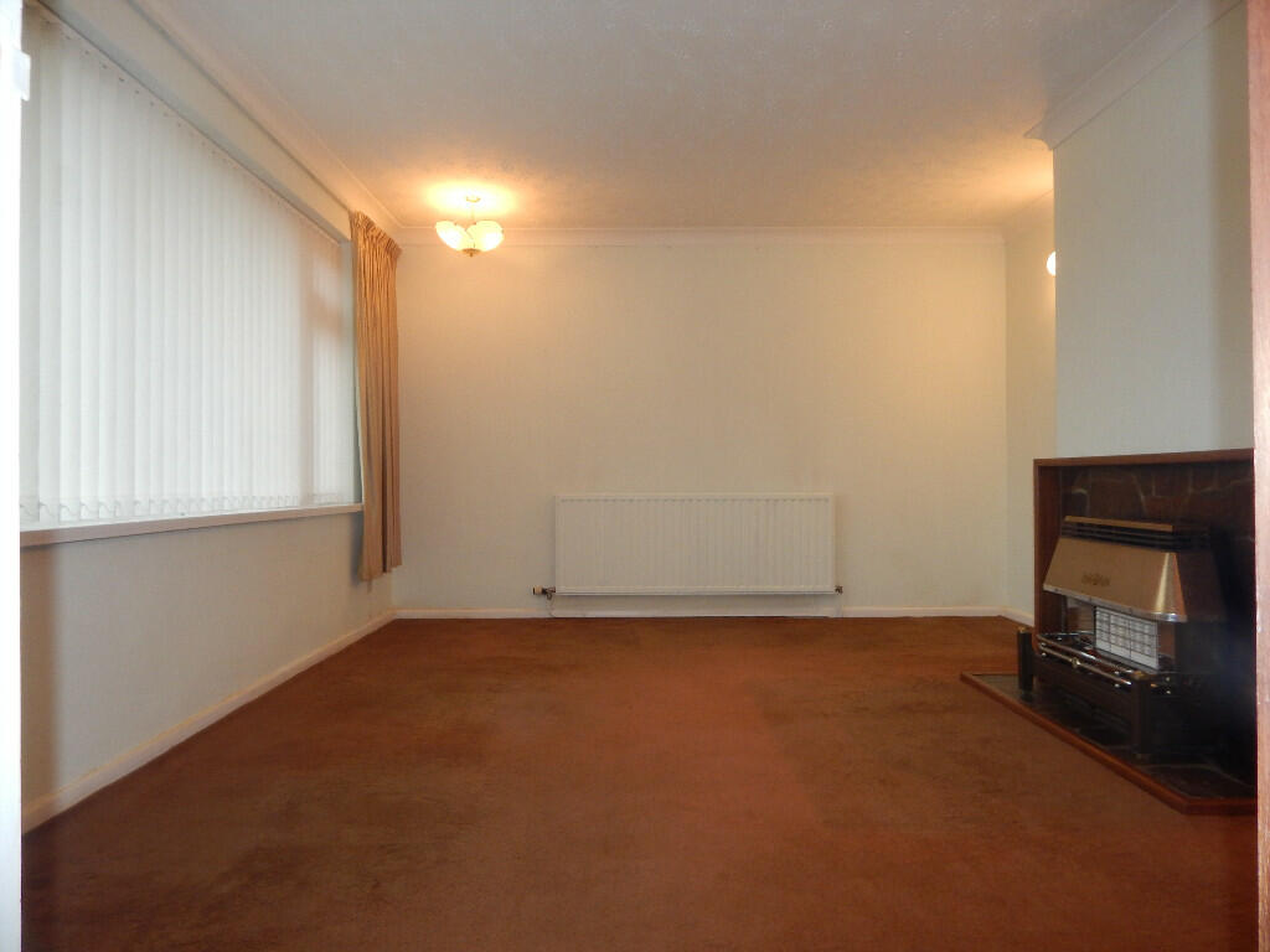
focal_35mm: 22
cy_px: 476
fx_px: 807
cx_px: 635
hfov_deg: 76.4
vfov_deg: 61.1
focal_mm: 4
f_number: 3
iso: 200
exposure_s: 1/30
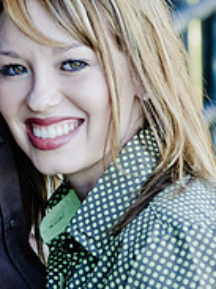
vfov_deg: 10.7
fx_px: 1533
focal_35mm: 184
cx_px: 95
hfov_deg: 8.1
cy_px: 81
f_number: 2.8
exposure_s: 1/200
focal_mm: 52
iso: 160
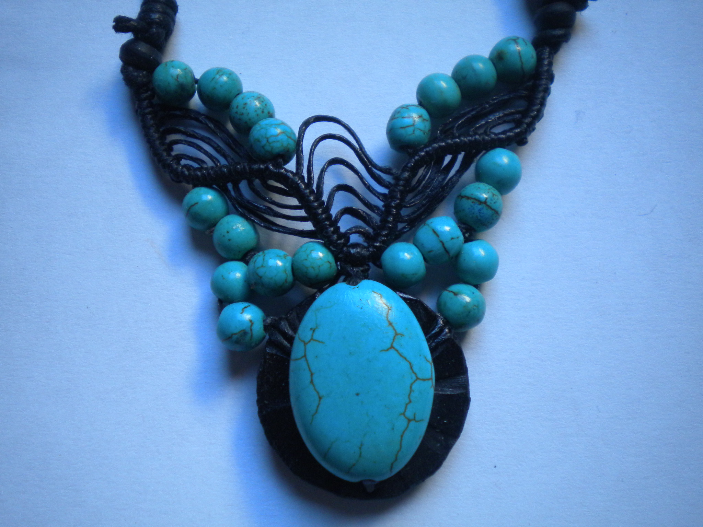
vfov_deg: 35.1
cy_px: 264
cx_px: 352
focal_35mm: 41
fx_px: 833
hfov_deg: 45.8
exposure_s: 1/59.2
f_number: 3.5
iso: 248
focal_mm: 7.4
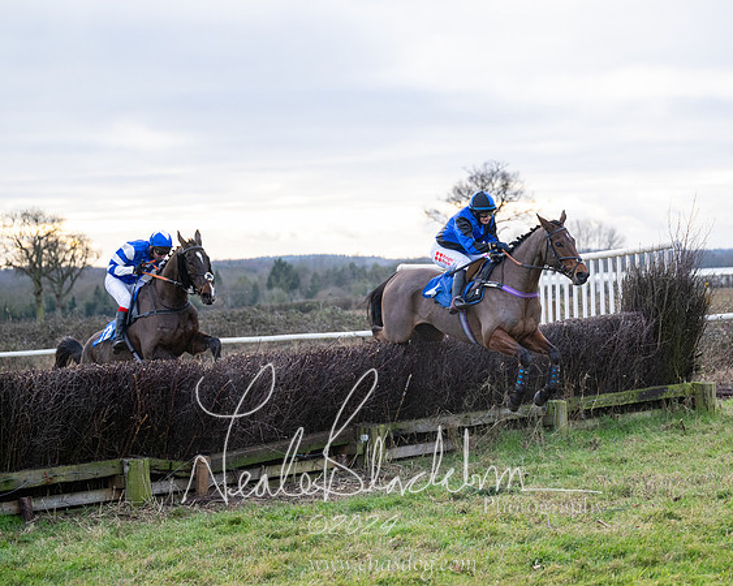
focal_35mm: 89
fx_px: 1920
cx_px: 485
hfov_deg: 21.5
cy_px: 329
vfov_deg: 17.3
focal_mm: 70
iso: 800
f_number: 2.8
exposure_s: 1/1250
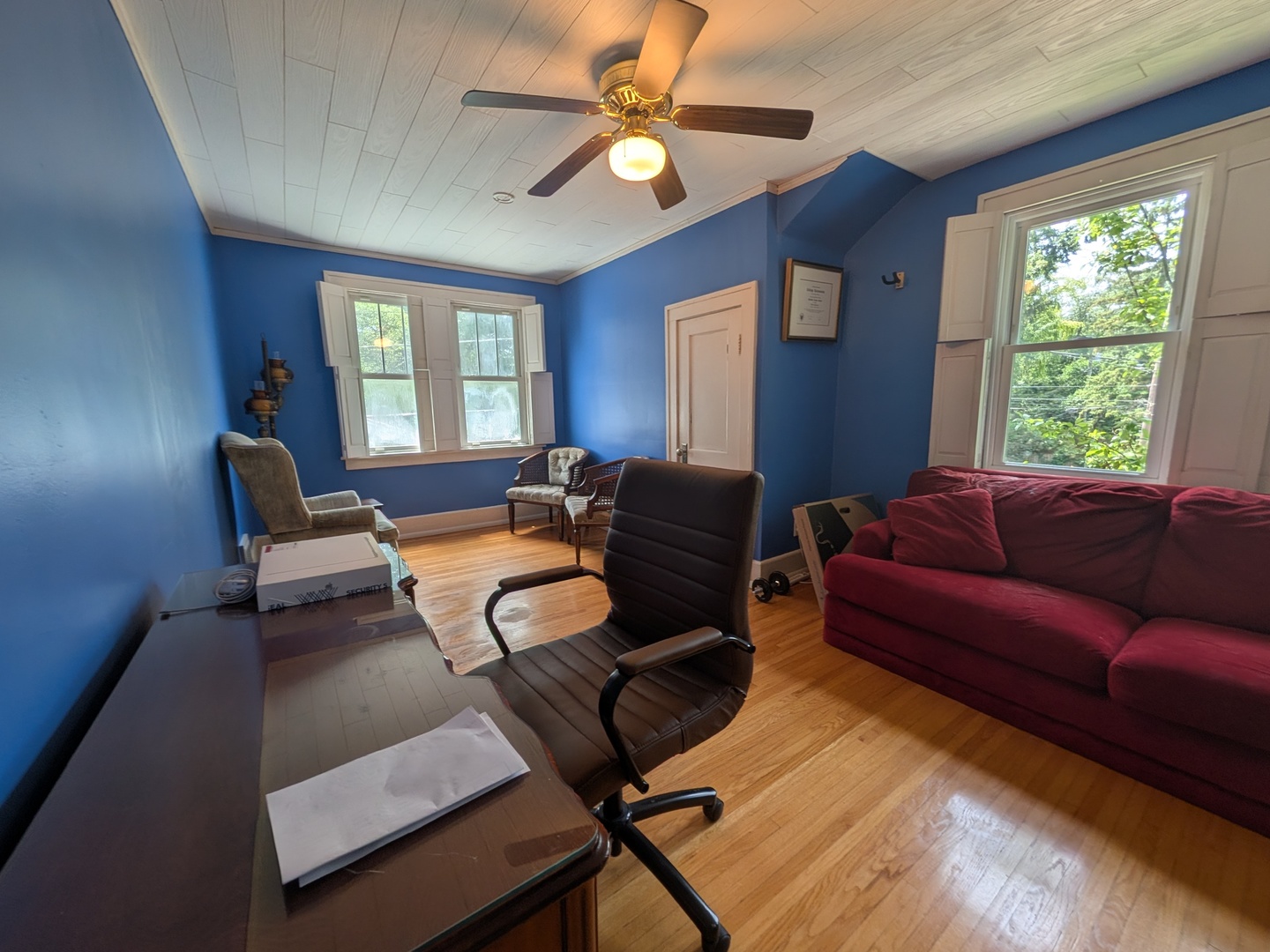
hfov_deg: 110.5
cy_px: 476
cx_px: 635
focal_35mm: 12
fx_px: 440
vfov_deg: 94.5
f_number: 1.7
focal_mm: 2.02
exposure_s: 1/197
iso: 46
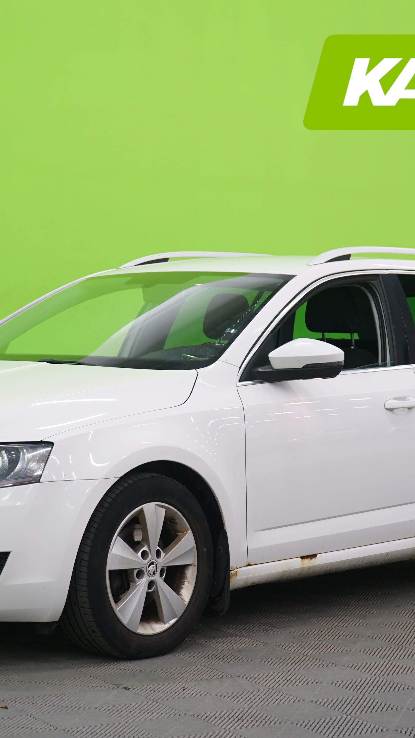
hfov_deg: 15.3
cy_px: 370
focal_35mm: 79
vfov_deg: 26.8
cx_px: 165
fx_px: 1545
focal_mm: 50
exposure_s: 1/8
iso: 400
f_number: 5
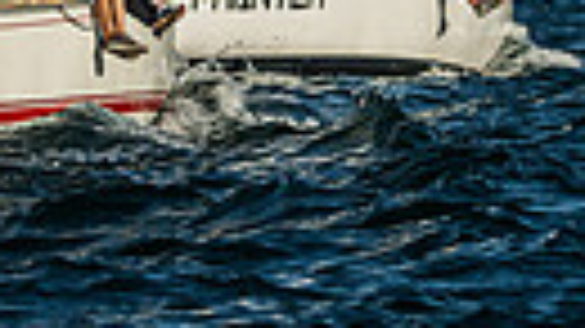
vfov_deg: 1.2
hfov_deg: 2.1
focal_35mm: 1020
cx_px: 312
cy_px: -378
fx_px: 15816
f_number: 5.6
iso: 400
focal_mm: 185
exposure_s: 1/8000
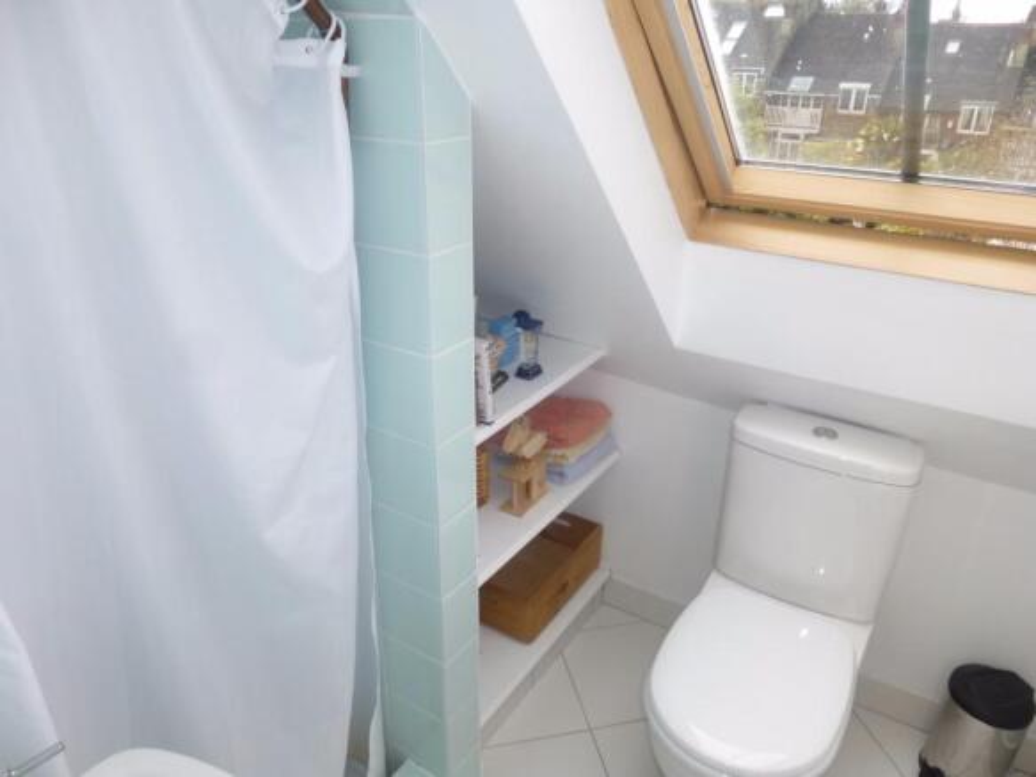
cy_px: 388
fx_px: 718
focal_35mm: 24
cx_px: 518
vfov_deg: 56.8
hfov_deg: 71.6
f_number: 2.8
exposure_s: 1/160
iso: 100
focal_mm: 4.3
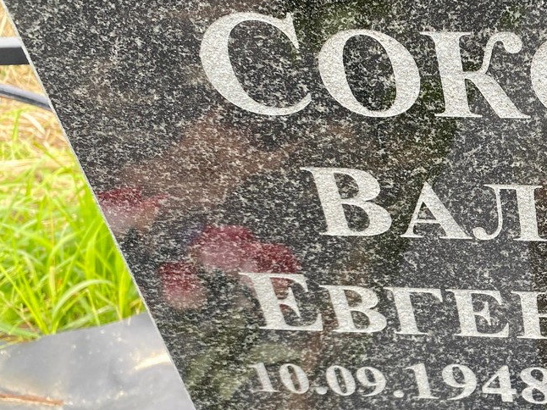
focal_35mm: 58
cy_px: 241
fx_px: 916
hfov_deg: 29.8
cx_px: 607
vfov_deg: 25.2
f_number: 1.8
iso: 32
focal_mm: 4.25
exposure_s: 1/128
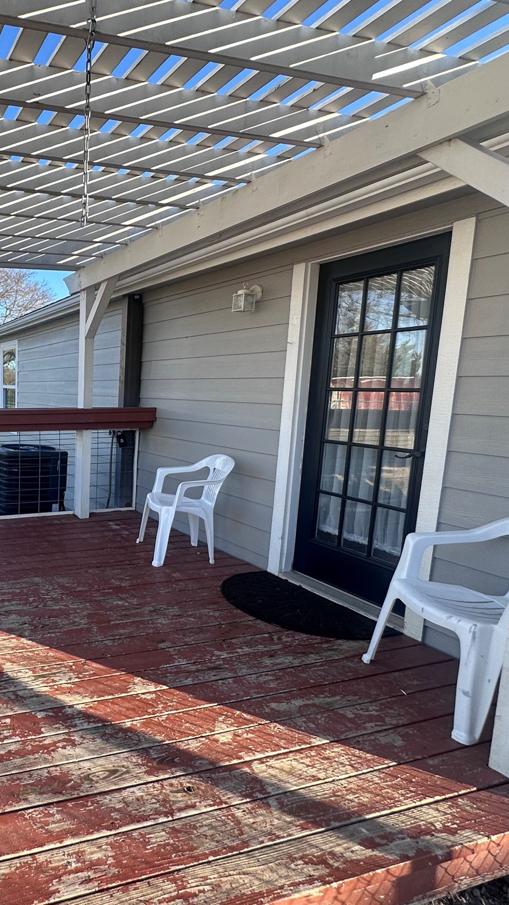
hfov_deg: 44.1
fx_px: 504
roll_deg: -0.6
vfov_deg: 83.8
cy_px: 449
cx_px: -21
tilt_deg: -5.6
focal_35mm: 21
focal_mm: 2.22
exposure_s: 1/197
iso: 40
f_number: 2.2
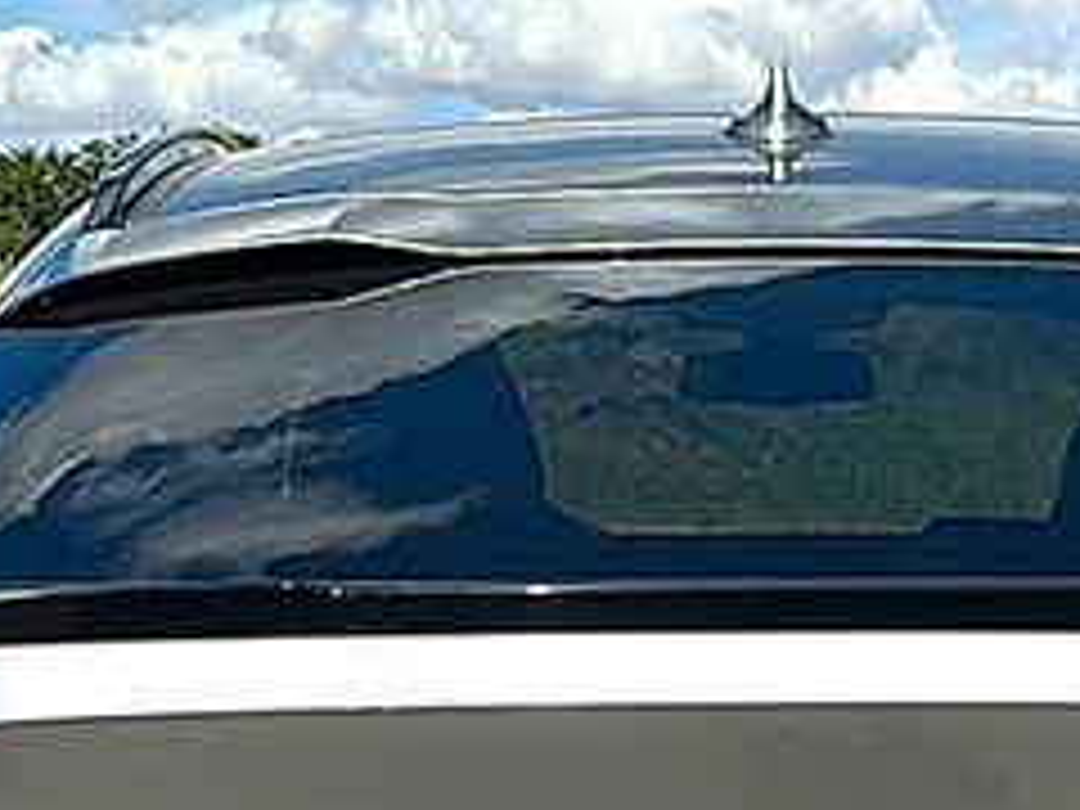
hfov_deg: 17.6
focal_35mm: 111
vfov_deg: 12.8
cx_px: 806
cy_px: 1141
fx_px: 3463
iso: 80
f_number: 1.78
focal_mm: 6.86
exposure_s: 1/8333
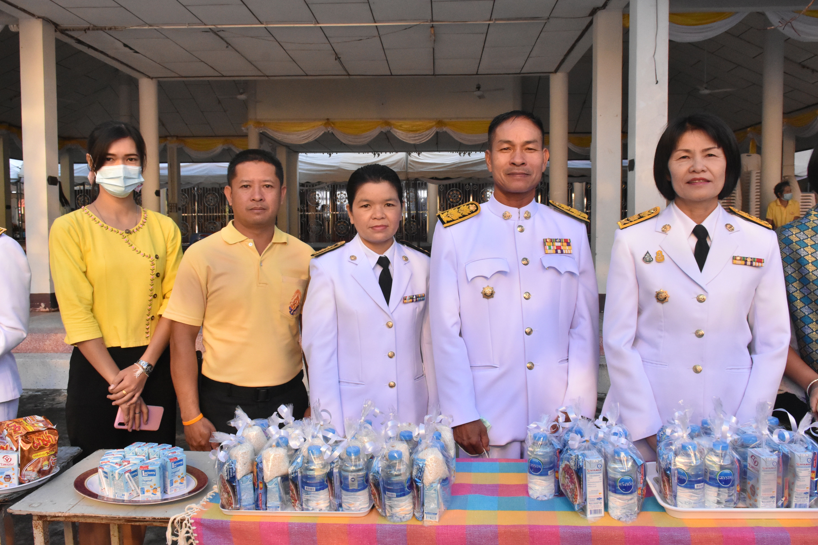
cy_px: 264
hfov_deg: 60.3
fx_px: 704
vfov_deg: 42.3
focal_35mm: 31
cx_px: 416
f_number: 11
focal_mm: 20
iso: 2500
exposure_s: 1/500
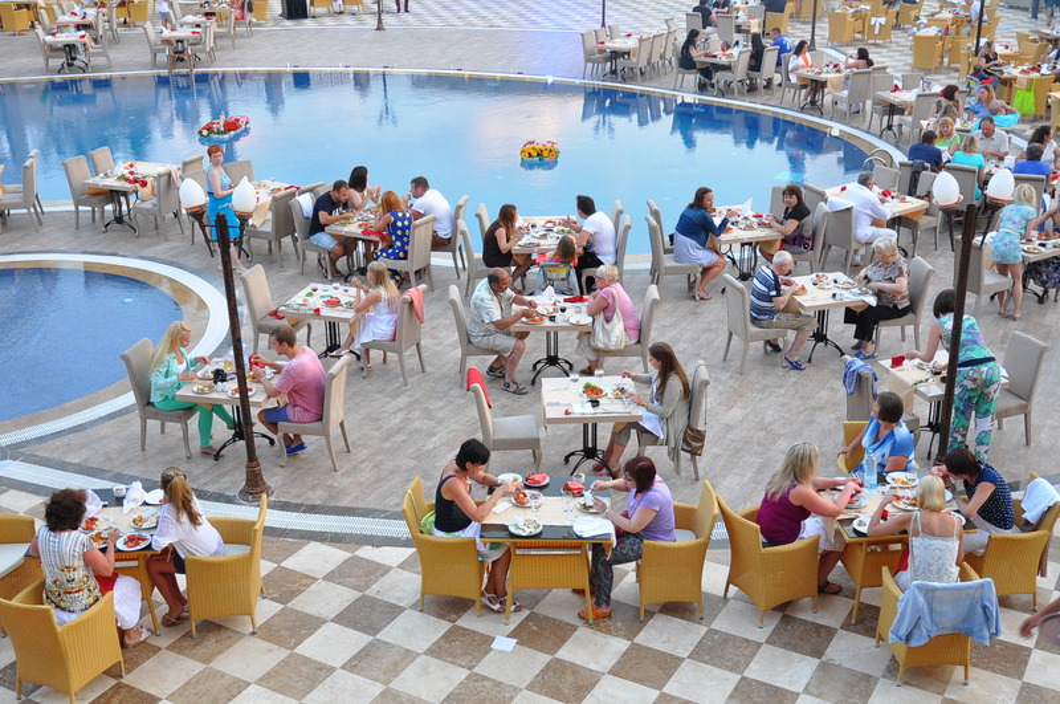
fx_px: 1279
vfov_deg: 30.8
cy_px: 352
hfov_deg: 45.0
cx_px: 530
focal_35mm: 44
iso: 250
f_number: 3.8
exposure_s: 1/50
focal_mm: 29
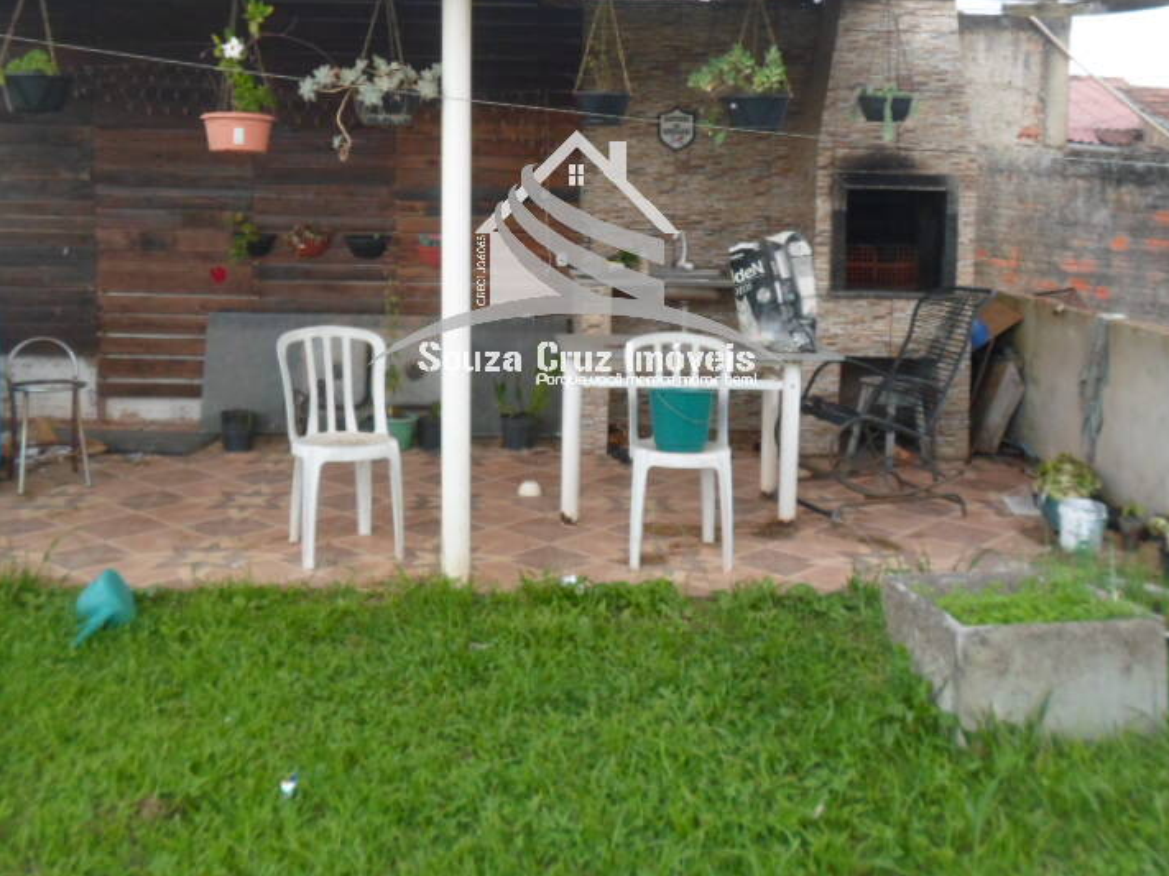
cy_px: 260
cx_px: 577
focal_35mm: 36
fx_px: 1216
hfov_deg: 51.4
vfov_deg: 39.0
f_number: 2.5
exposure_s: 1/180
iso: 80
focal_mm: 4.5
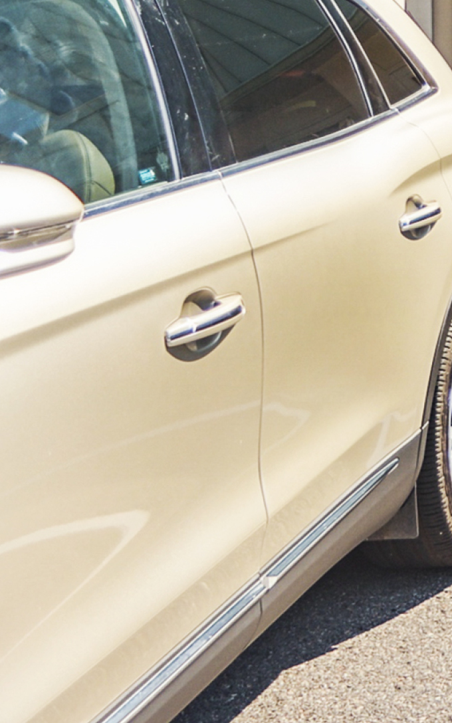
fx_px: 1478
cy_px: 49
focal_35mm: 75
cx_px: 1091
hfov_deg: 13.0
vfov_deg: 26.4
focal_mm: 20
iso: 400
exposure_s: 1/2000
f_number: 4
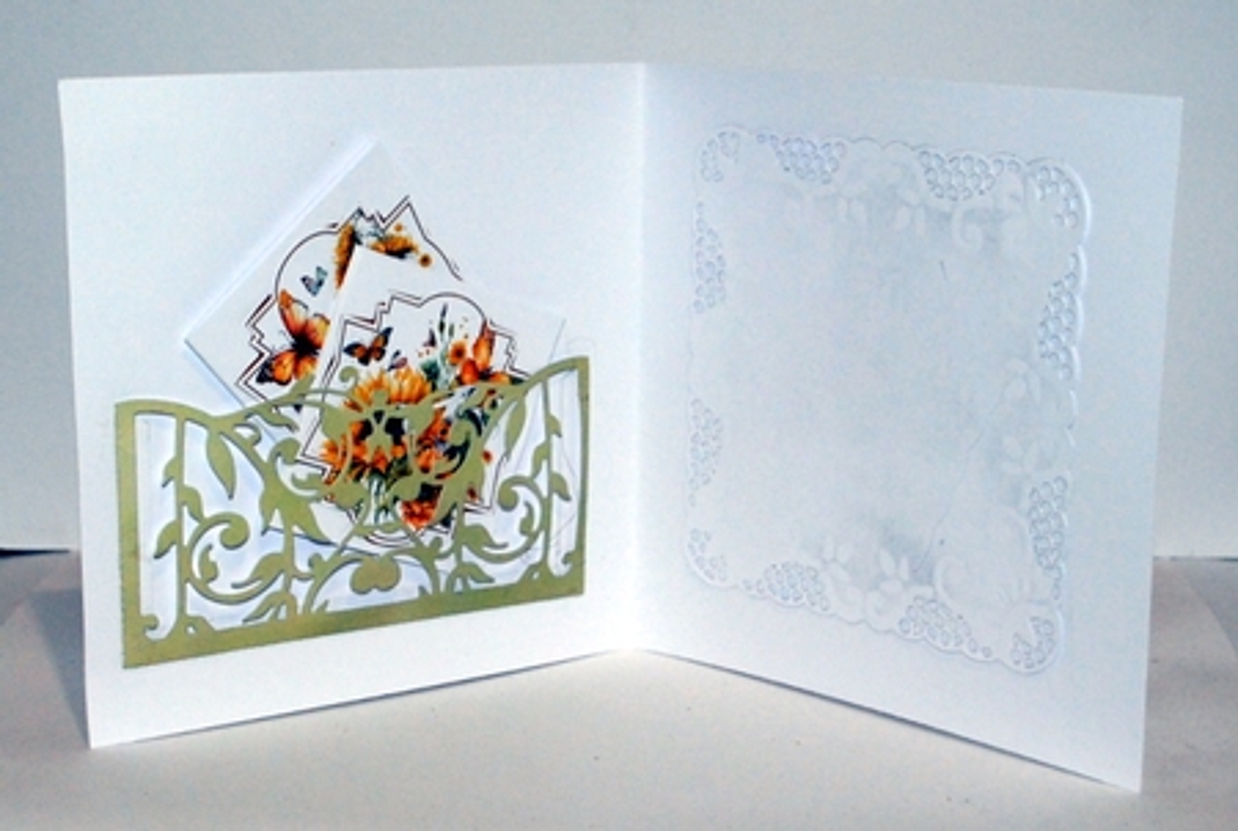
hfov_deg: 61.8
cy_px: 416
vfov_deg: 43.8
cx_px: 619
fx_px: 1034
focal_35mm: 30
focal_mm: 20
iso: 200
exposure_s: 1/60
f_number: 3.8
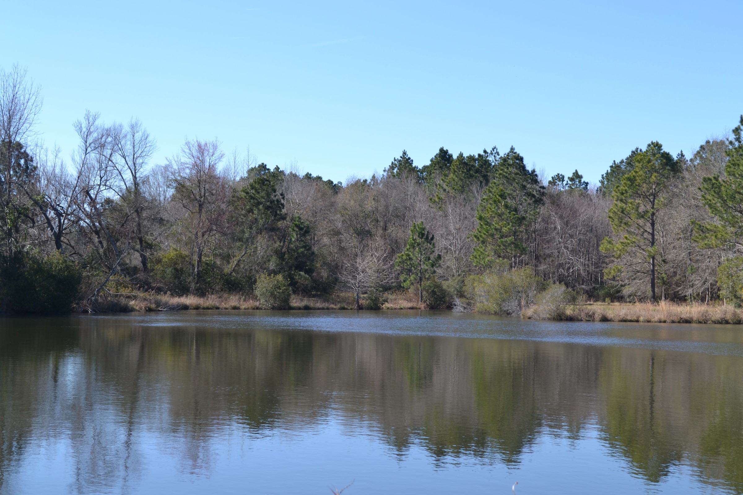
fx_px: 1176
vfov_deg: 23.8
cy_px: 248
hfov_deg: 35.1
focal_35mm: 57
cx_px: 372
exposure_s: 1/160
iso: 100
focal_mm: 38
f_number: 6.3
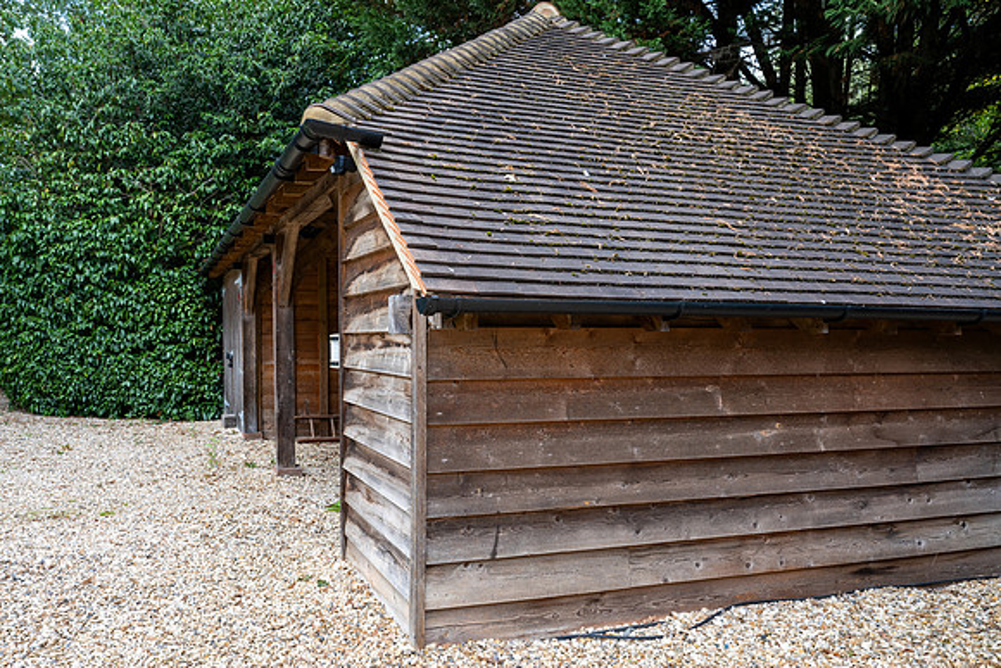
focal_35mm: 29
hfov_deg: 63.8
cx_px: 443
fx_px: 801
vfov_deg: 45.0
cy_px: 401
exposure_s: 1/25
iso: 200
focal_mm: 24
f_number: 7.1
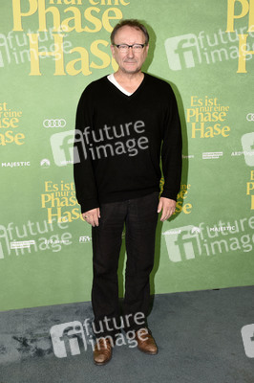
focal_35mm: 38
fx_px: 403
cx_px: 127
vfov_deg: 50.7
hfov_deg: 35.0
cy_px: 192
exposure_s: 1/125
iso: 500
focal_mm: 38
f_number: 6.3
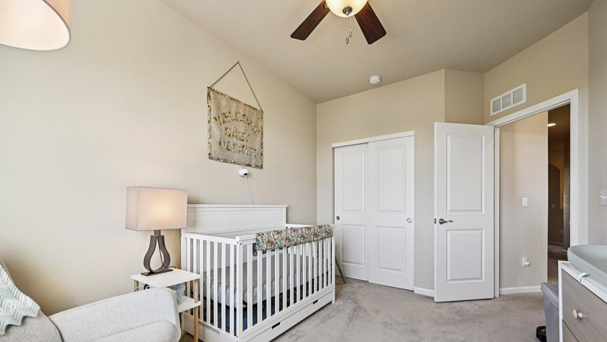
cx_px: 301
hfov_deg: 103.0
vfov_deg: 69.9
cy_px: 204
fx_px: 241
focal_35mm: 15
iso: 280
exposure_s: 1/15
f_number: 8
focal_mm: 14
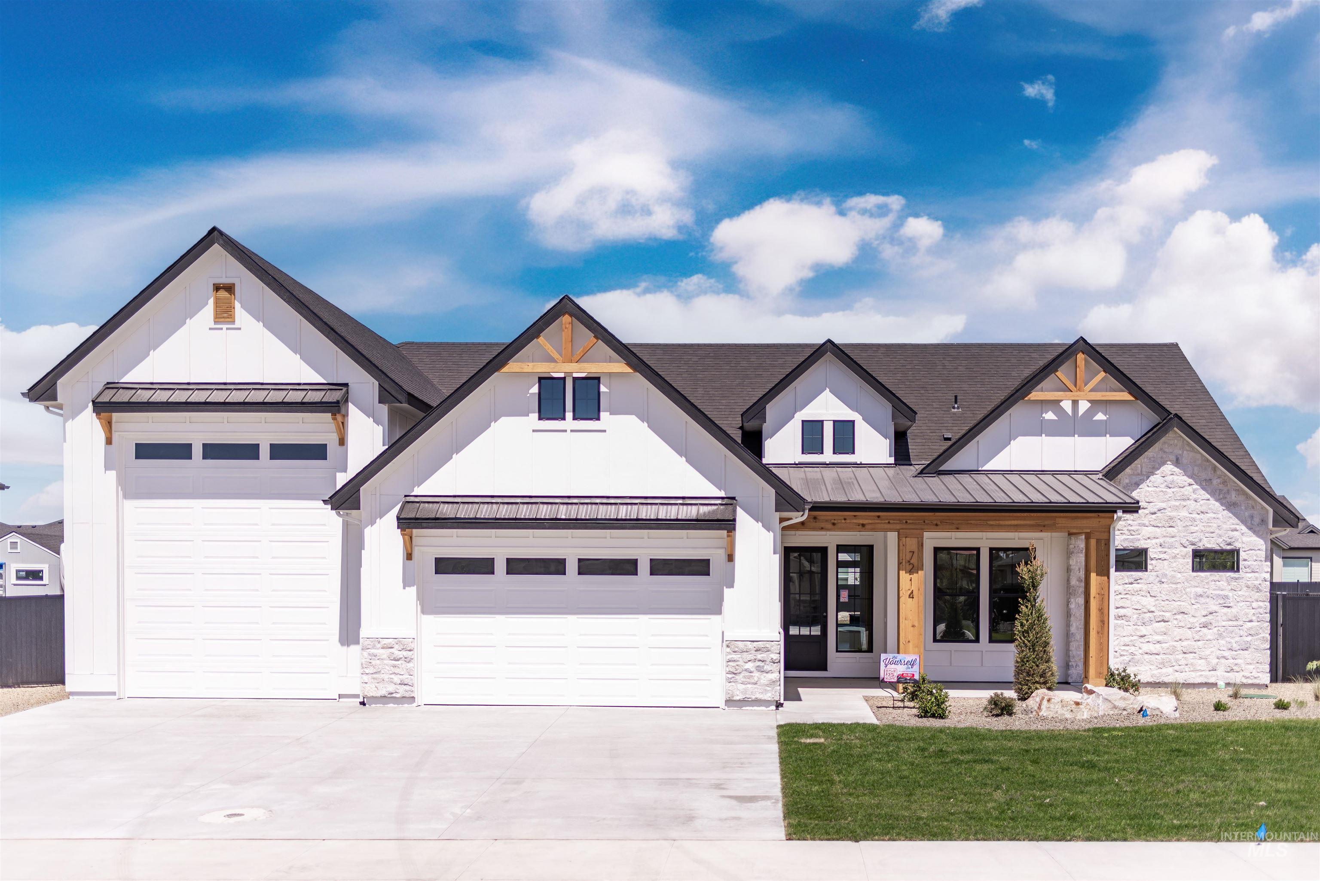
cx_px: 660
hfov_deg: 54.4
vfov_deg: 37.9
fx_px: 1284
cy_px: 440
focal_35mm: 35
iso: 100
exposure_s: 1/4000
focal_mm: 35
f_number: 1.8
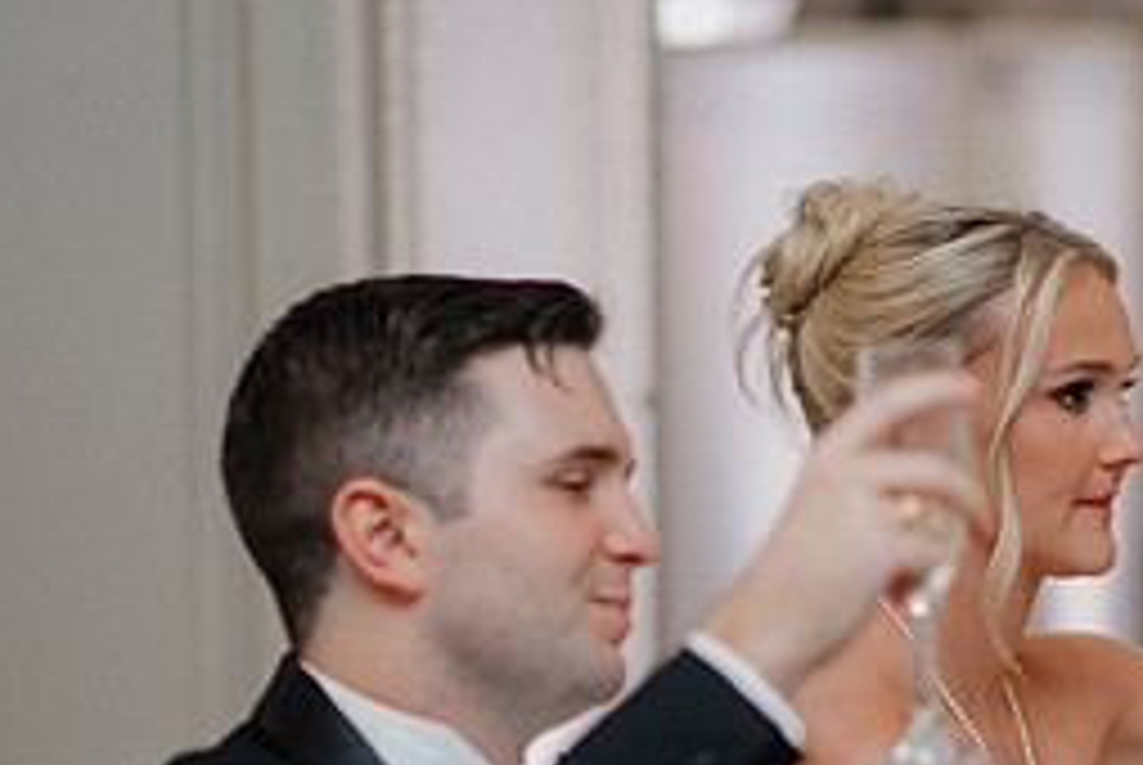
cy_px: 790
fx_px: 6166
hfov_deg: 10.5
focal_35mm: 194
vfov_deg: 7.1
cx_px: 1174
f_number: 2
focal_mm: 85
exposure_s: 1/160
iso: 2000
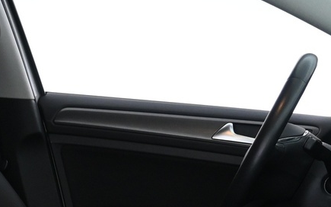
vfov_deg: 11.5
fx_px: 1001
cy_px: 276
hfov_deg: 18.7
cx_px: 100
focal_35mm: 111
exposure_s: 1/30
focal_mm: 19.5
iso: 1250
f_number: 3.8
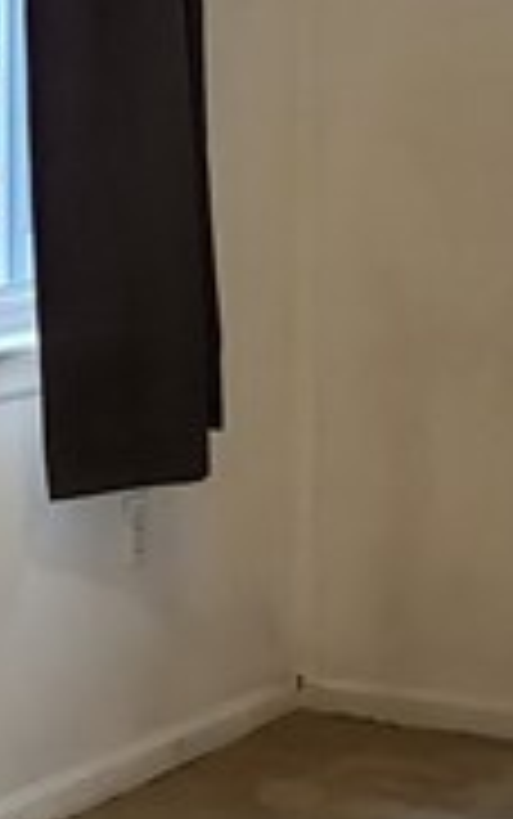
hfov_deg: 8.3
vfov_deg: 13.5
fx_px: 3462
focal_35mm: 155
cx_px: -171
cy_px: 270
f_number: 2.4
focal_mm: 4.3
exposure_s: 1/60
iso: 200
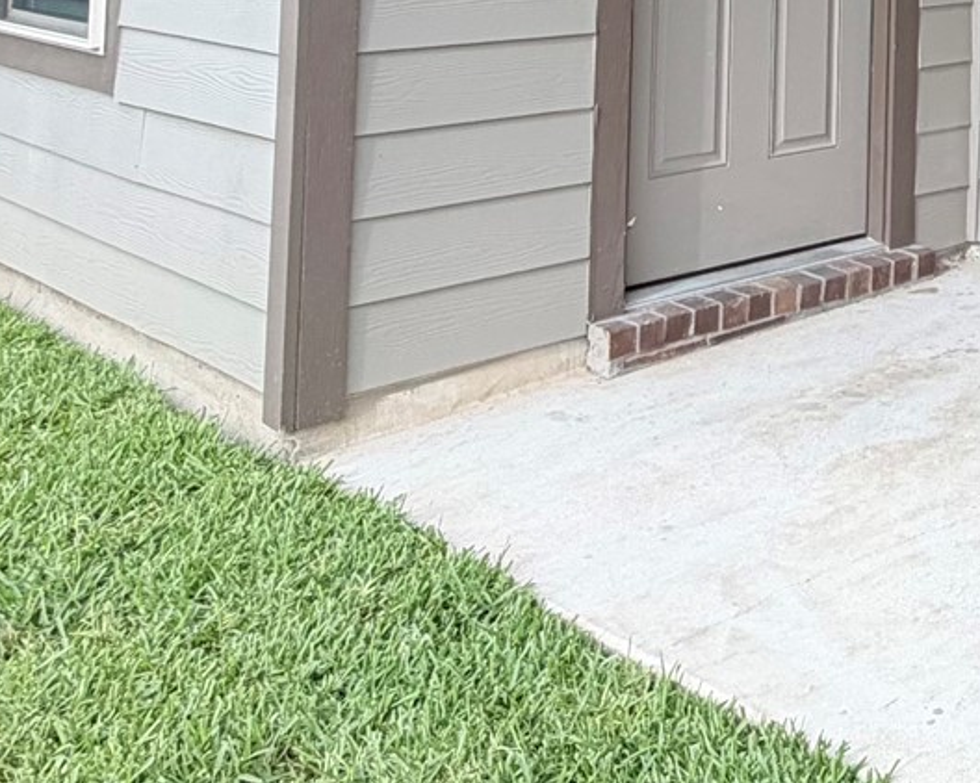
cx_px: 1231
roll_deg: +0.4
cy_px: -193
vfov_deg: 25.3
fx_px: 1537
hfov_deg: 29.4
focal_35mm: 53
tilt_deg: +2.4
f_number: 2.2
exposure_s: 1/451
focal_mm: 2.22
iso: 64
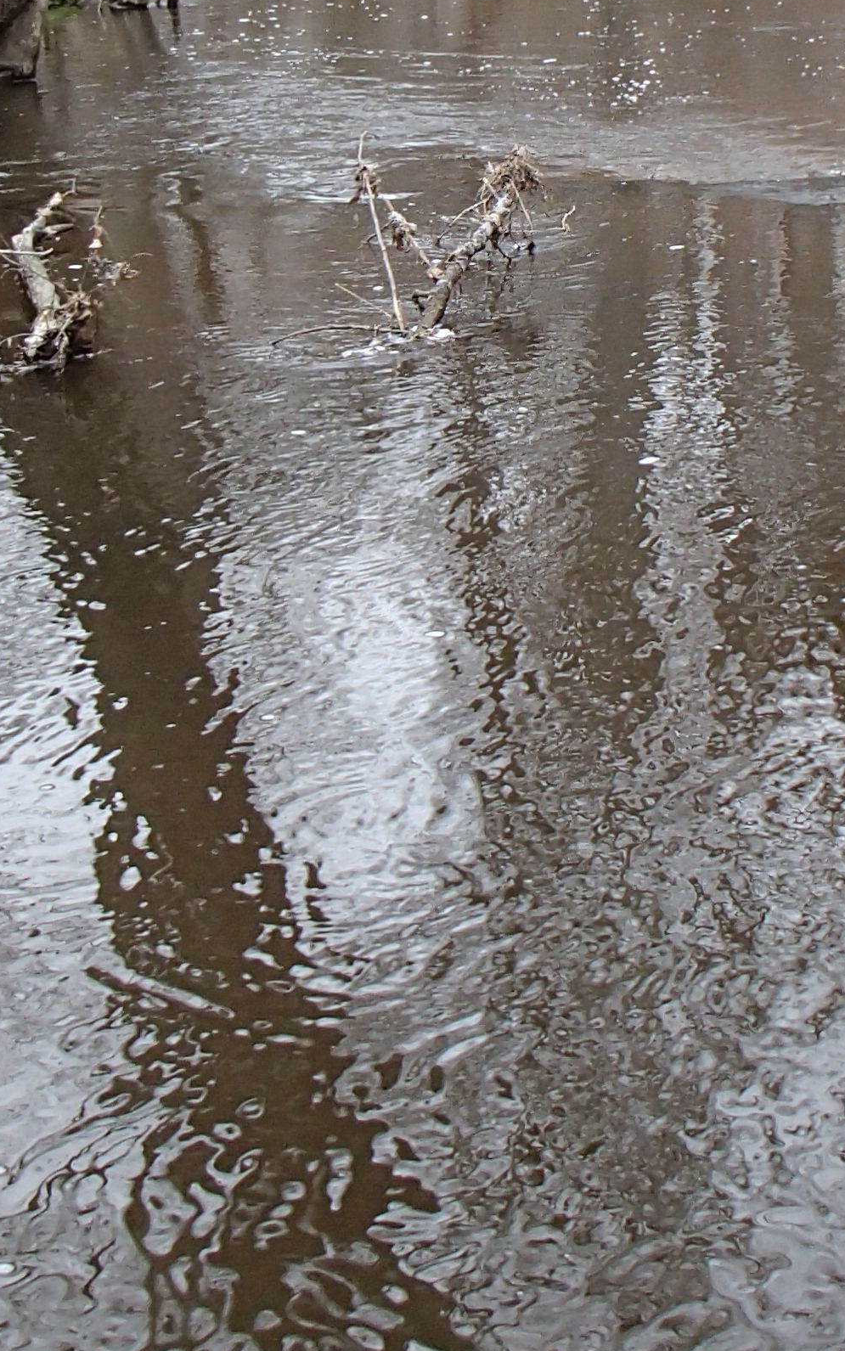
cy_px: 273
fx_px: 2725
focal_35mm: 74
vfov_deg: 27.3
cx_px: 567
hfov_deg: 17.6
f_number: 3.9
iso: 200
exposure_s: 1/60
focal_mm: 5
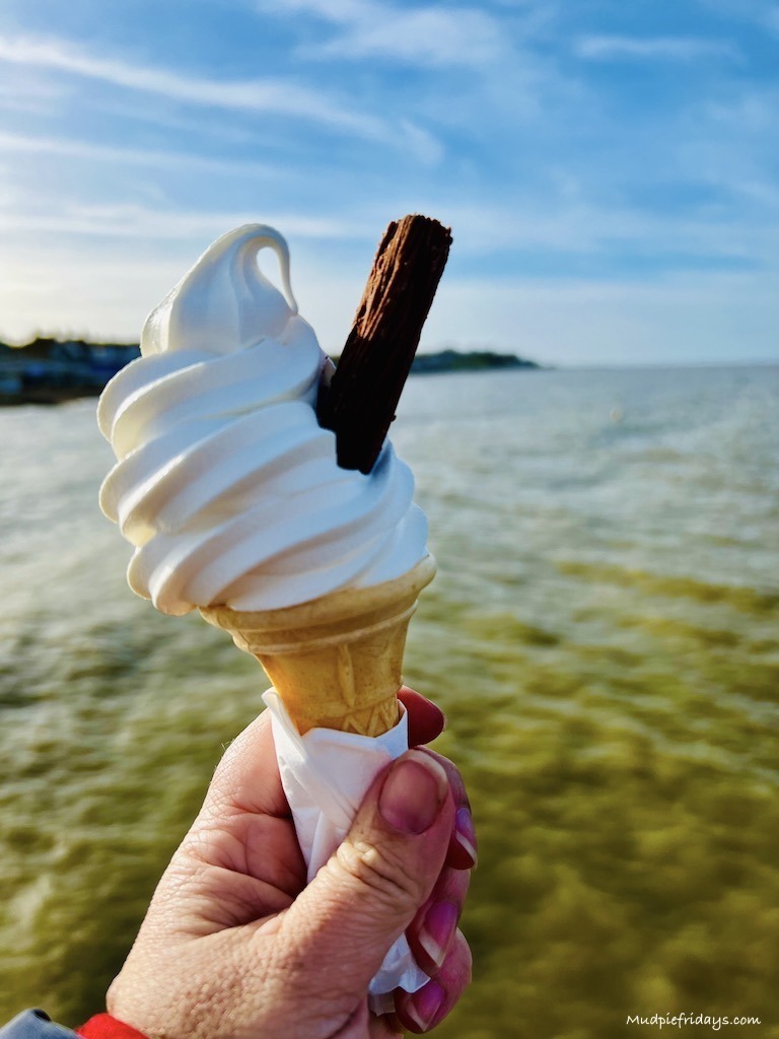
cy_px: 520
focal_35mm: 26
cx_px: 390
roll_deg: +1.0
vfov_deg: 67.3
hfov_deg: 53.1
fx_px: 780
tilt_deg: -10.6
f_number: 1.5
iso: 50
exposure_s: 1/2513
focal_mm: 5.7
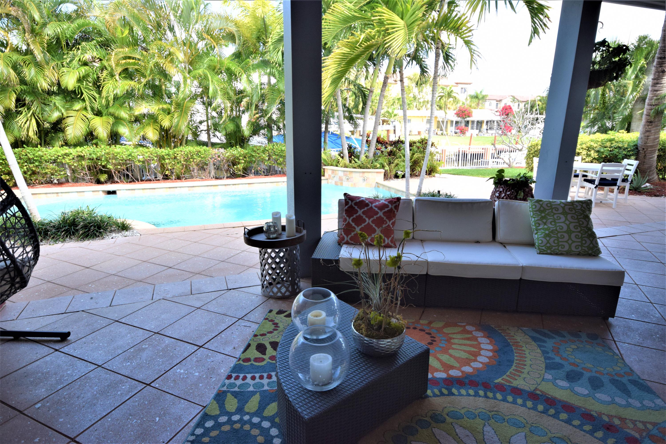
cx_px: 333
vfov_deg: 59.5
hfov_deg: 81.2
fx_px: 388
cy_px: 222
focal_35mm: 21
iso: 400
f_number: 8
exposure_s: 1/250
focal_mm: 14
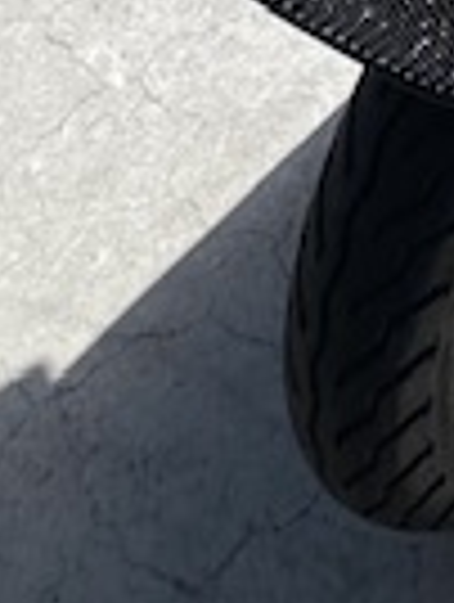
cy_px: -729
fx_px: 2162
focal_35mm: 124
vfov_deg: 13.0
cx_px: 921
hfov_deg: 10.9
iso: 32
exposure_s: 1/2358
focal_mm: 4.25
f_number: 1.8
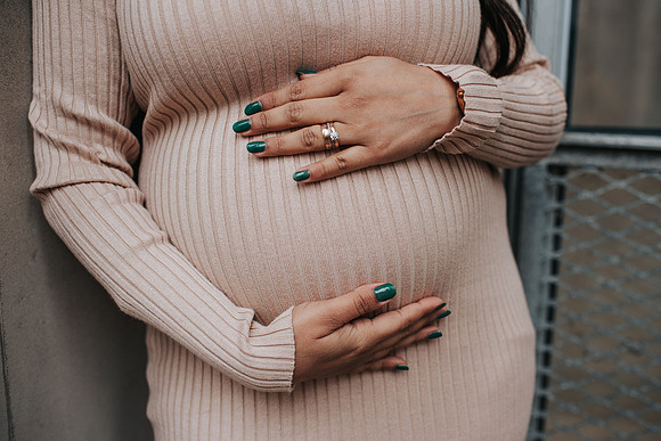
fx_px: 679
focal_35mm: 37
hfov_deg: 51.9
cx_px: 349
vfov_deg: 36.0
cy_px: 220
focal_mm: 35
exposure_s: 1/400
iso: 500
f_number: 3.2
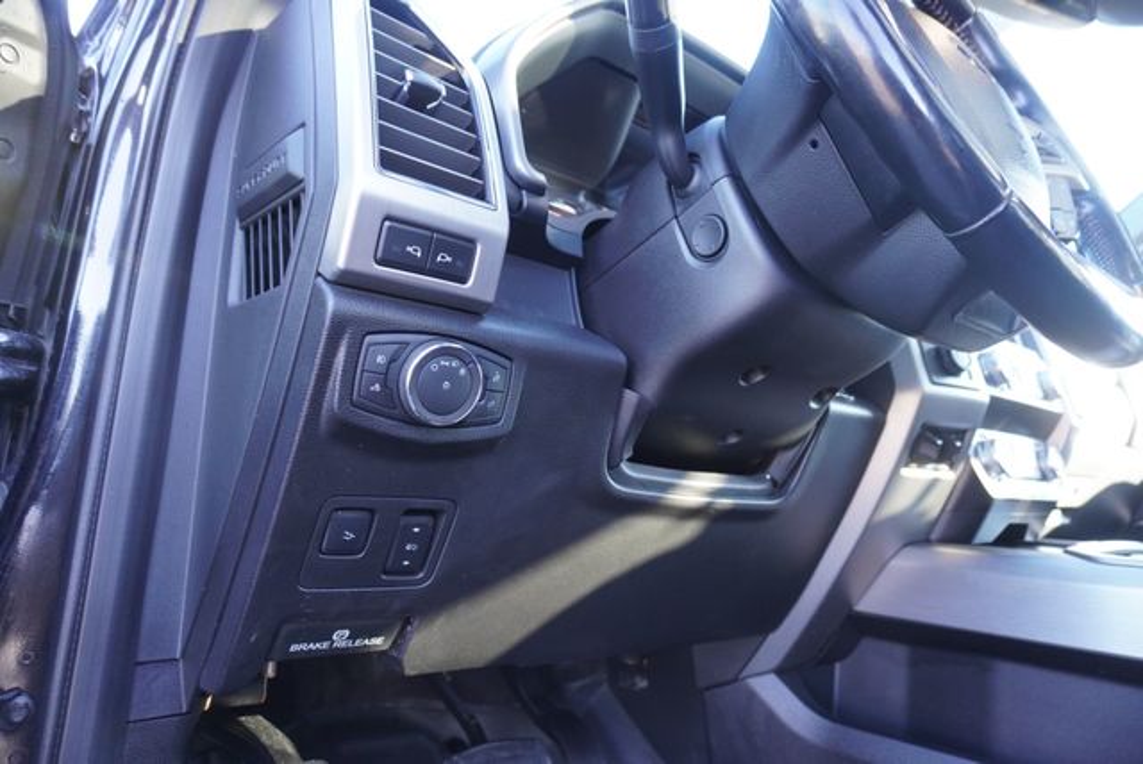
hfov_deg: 73.7
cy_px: 382
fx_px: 763
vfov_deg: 53.2
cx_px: 572
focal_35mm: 24
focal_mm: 16
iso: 640
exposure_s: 1/60
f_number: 3.5
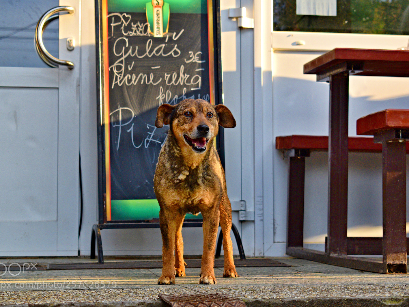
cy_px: 153
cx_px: 197
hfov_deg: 21.9
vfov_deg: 16.5
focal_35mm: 90
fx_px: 1058
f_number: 7.1
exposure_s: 1/200
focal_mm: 55
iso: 400
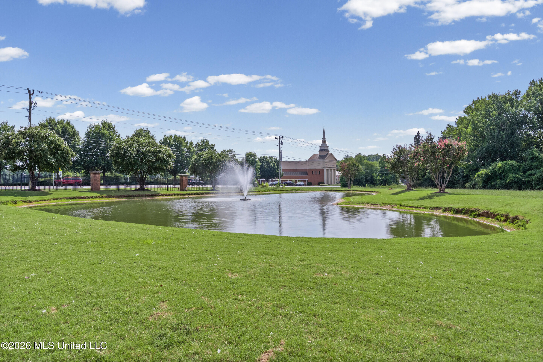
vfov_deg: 57.2
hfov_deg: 78.6
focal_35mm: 22
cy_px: 181
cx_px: 272
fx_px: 332
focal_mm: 22
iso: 1000
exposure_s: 1/2000
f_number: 8
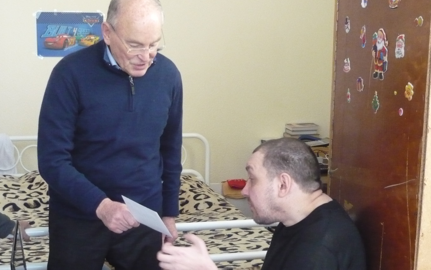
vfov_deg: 23.1
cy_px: 171
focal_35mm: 56
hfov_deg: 36.3
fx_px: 658
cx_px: 210
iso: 800
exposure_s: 1/50
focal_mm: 7.2
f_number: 3
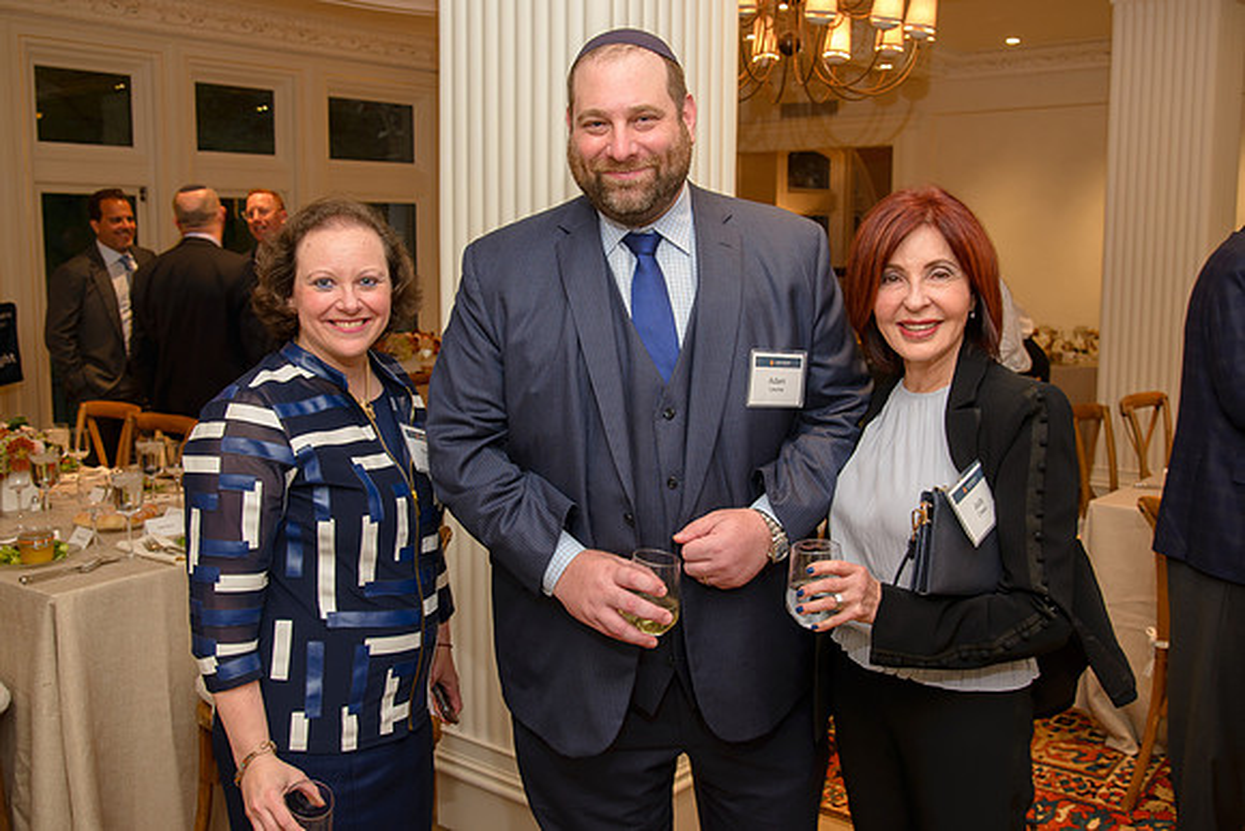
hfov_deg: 53.6
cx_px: 625
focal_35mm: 36
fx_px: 1233
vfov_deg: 37.2
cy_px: 395
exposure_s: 1/30
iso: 800
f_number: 5.6
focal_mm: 34
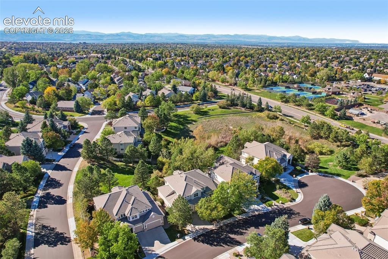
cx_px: 194
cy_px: 130
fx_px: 237
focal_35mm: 22
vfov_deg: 57.2
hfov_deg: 78.6
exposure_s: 1/1250
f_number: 2.8
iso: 110
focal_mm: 8.4
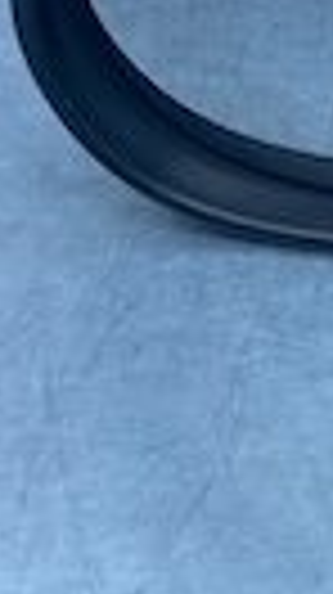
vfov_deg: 15.7
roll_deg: -7.8
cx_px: 783
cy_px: 202
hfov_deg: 8.2
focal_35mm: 137
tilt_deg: -41.4
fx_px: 2156
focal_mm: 4.25
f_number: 1.8
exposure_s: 1/681
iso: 32
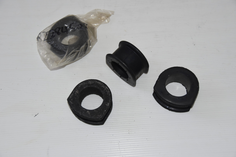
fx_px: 374
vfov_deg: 23.8
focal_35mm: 57
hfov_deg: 35.1
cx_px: 118
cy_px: 78
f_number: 4.5
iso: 800
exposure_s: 1/80
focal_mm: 38
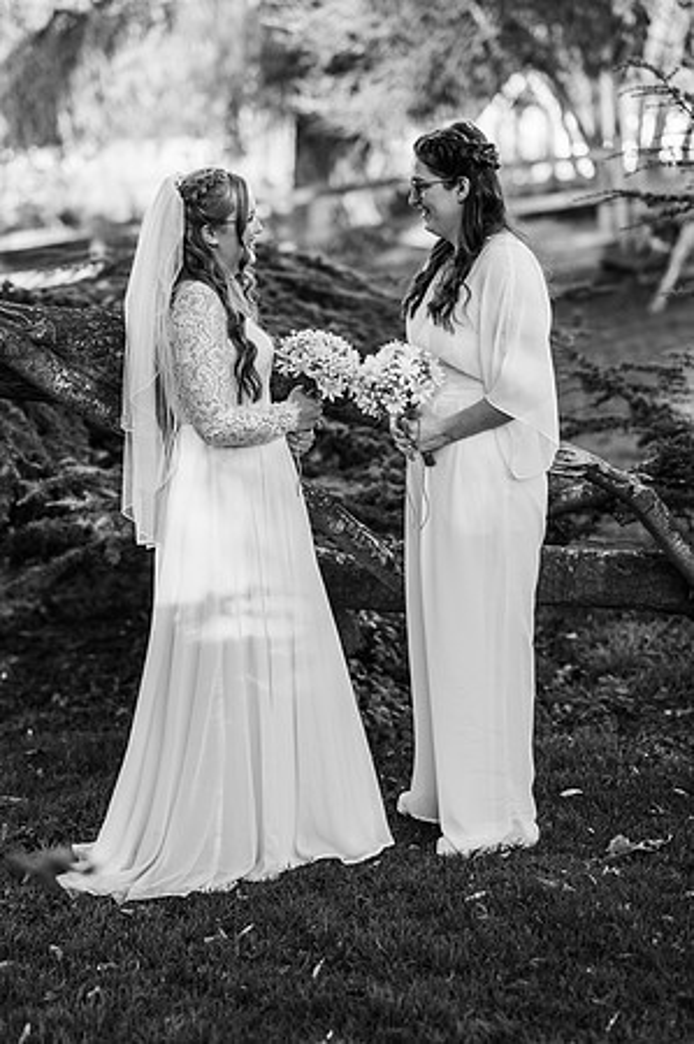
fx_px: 2463
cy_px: 522
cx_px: 347
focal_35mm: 85
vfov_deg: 23.9
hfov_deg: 16.0
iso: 100
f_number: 2.5
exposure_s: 1/640
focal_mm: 85
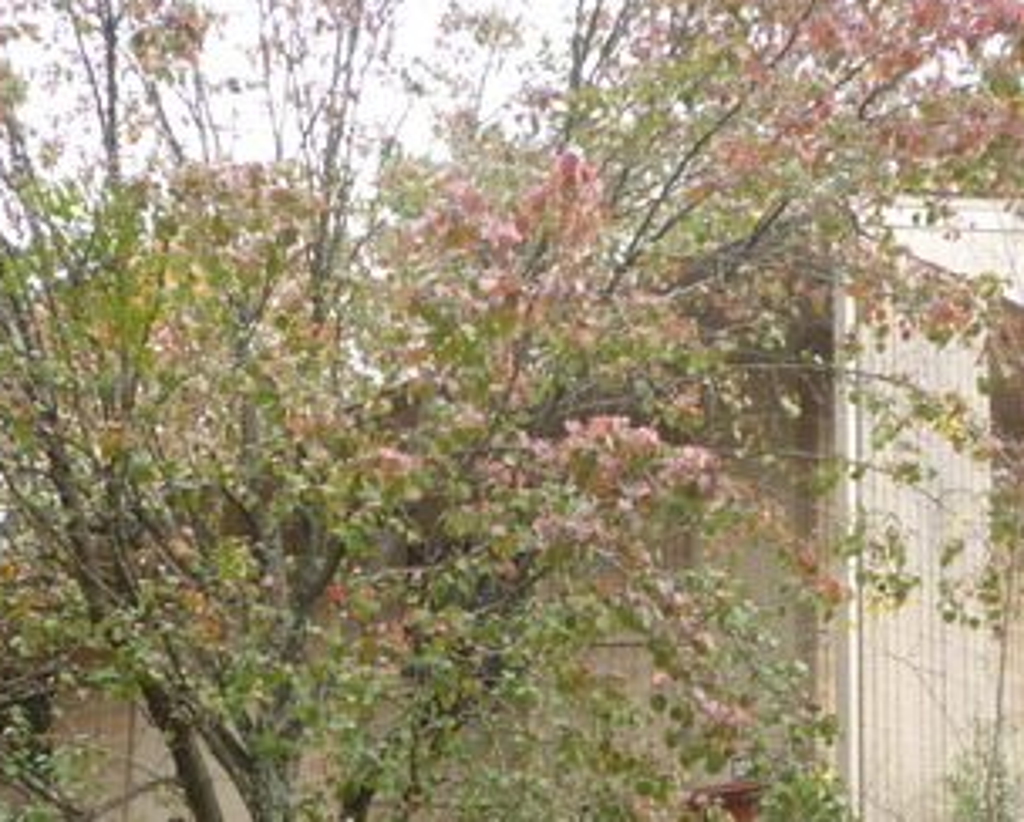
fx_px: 1881
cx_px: 534
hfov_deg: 30.4
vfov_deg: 24.1
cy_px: 707
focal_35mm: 62
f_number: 3.3
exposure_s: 1/50
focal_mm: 5.2
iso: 80
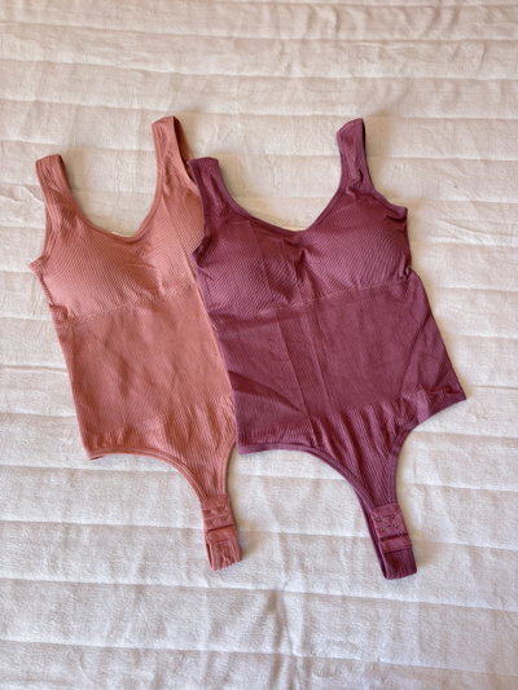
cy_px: 345
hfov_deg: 53.1
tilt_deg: -75.1
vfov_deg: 67.3
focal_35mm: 26
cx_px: 259
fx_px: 519
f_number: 1.6
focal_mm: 5.96
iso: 80
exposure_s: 1/121
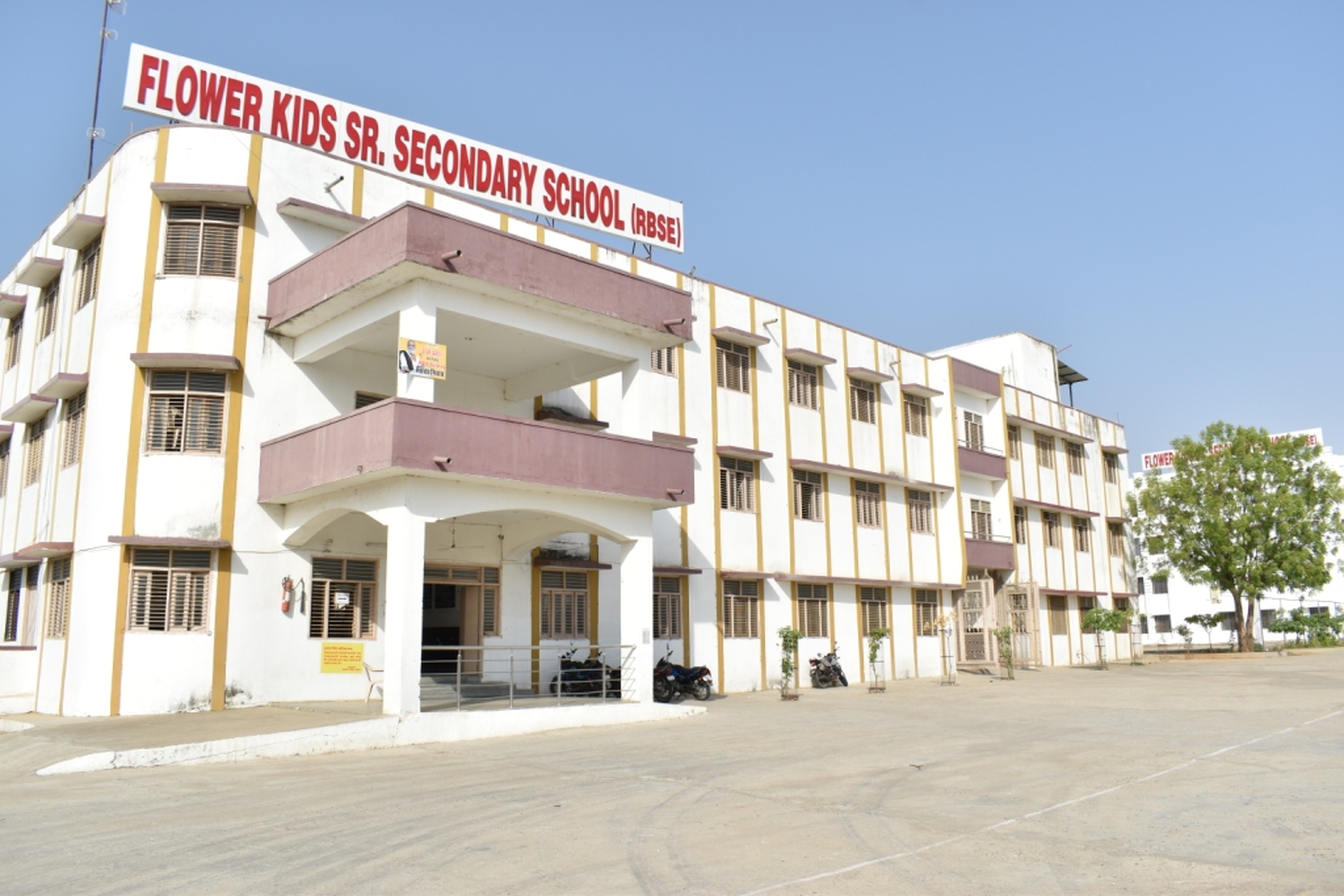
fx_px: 1008
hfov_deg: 67.4
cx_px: 672
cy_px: 448
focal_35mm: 27
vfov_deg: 47.9
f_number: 8
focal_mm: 18
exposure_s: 1/250
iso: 100
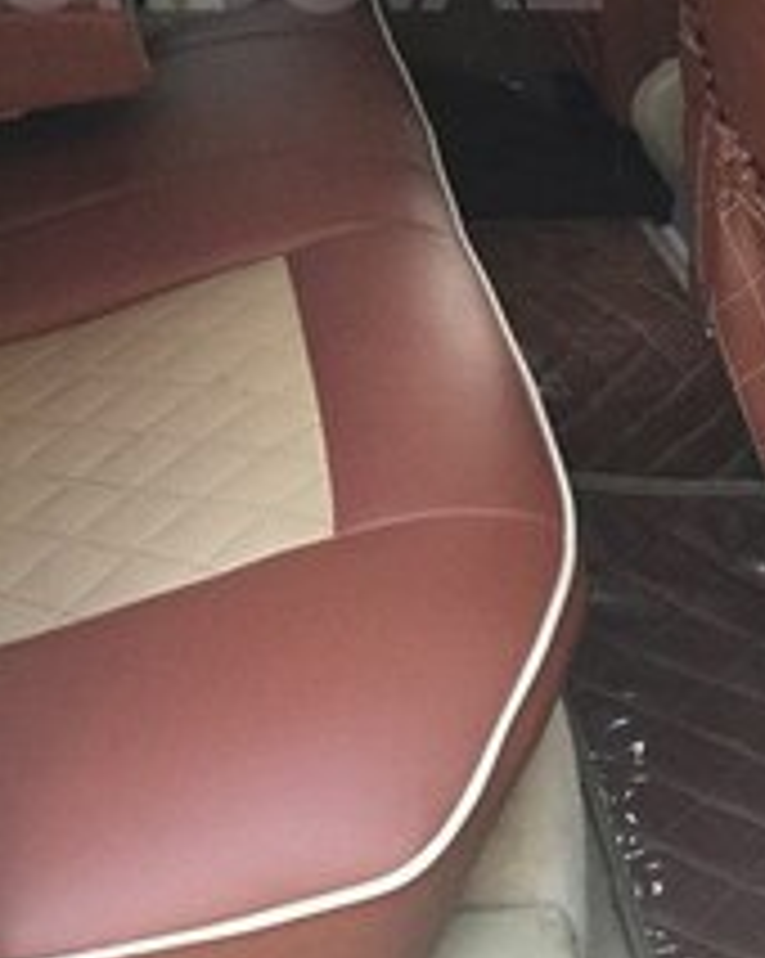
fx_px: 1871
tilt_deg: -25.1
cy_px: -40
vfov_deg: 26.9
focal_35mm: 66
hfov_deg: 23.0
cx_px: 256
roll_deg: -1.6
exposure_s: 1/33
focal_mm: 4.15
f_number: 2.2
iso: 320
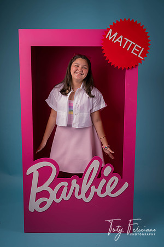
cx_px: 82
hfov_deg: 35.9
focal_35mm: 37
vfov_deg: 51.9
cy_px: 124
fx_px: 253
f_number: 6.3
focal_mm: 37
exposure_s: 1/80
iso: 125
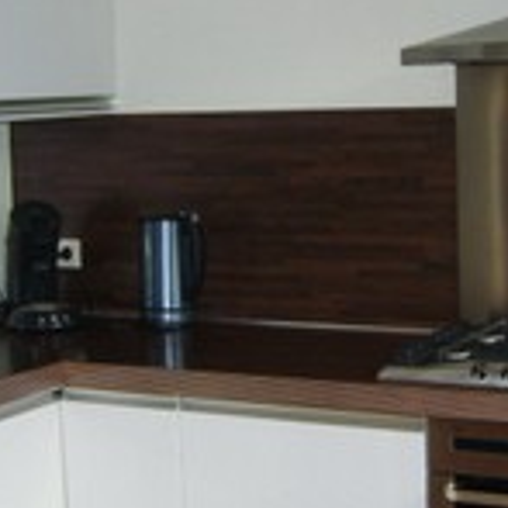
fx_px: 1395
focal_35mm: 84
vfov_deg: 20.6
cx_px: 318
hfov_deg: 20.6
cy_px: 252
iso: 100
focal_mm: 7.4
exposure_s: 1/30
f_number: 2.8
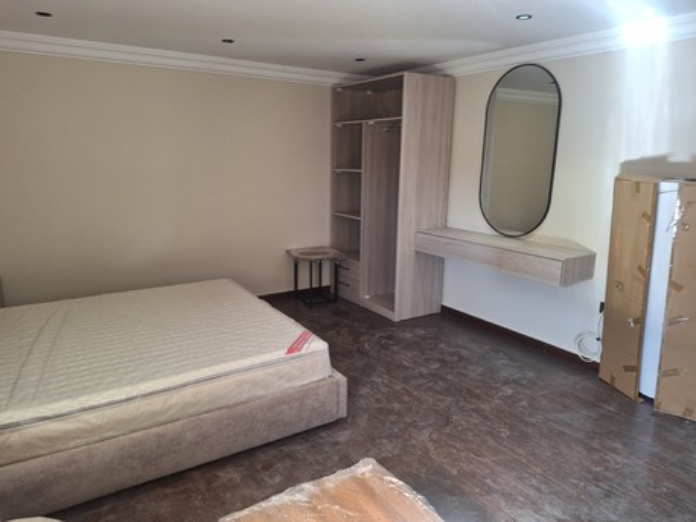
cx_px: 348
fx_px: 463
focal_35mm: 23
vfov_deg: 58.9
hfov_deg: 73.9
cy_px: 261
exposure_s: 1/40
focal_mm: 5.54
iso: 80
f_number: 1.8
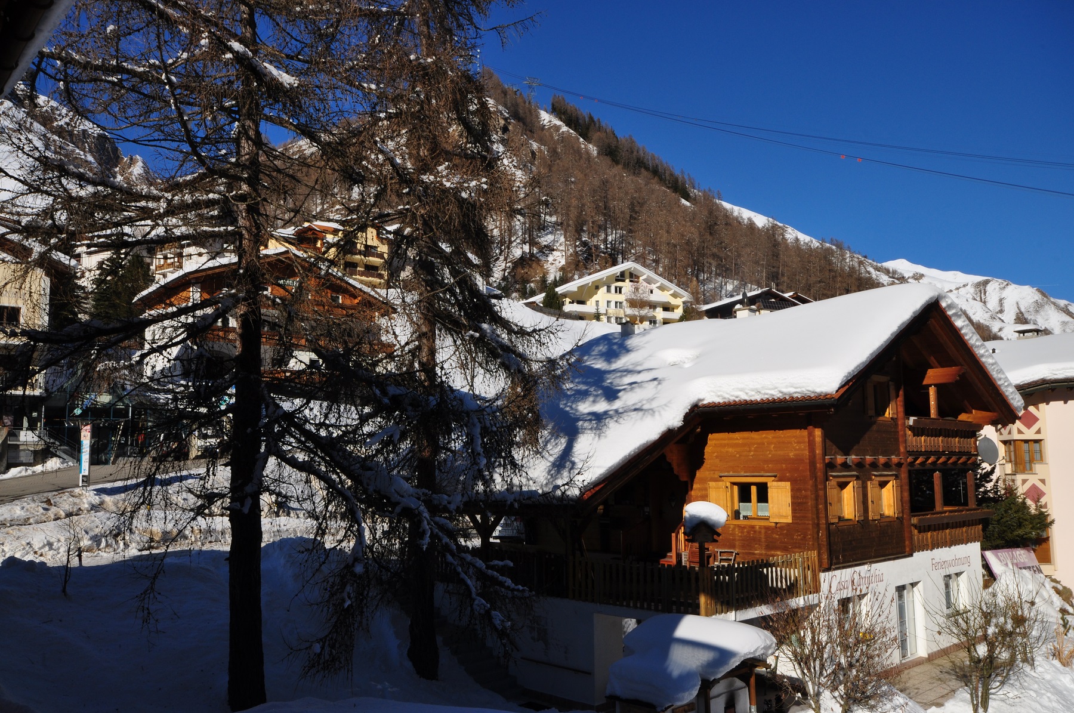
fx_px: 894
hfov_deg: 62.0
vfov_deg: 43.5
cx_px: 537
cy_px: 356
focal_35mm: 30
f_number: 18
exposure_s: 1/200
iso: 200
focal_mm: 20
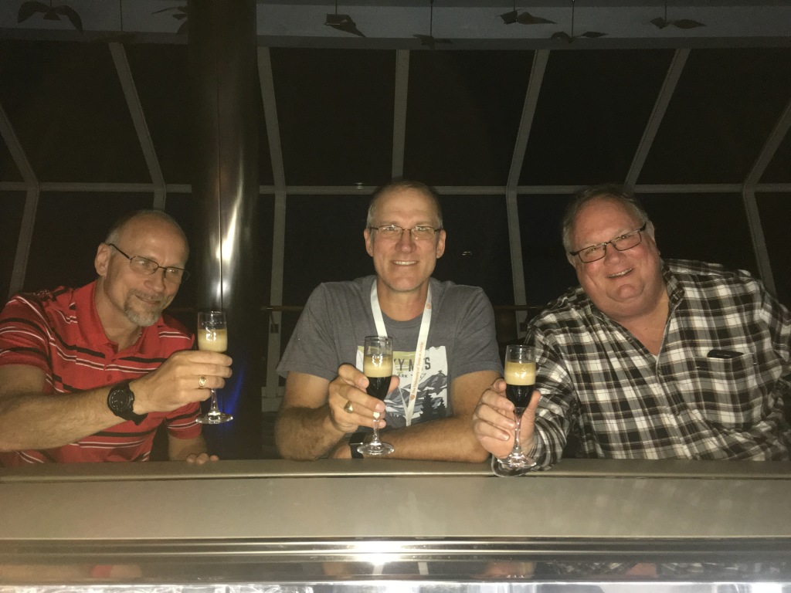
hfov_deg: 61.7
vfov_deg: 48.2
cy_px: 296
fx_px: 663
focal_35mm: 29
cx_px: 396
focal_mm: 4.15
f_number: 2.2
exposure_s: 1/16
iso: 200
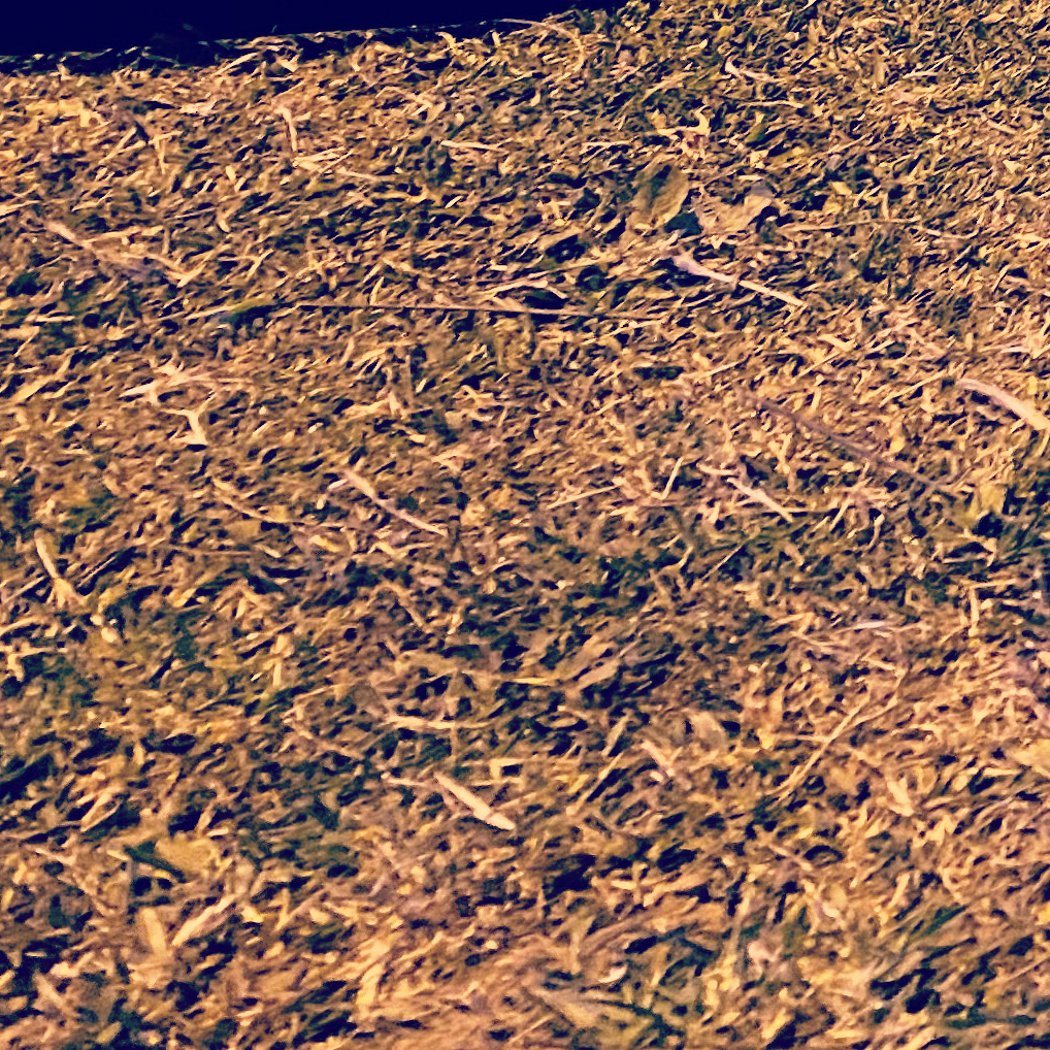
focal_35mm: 91
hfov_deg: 17.5
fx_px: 3123
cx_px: 1481
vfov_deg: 17.7
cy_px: -360
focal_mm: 4.25
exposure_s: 1/25
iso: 800
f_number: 1.8
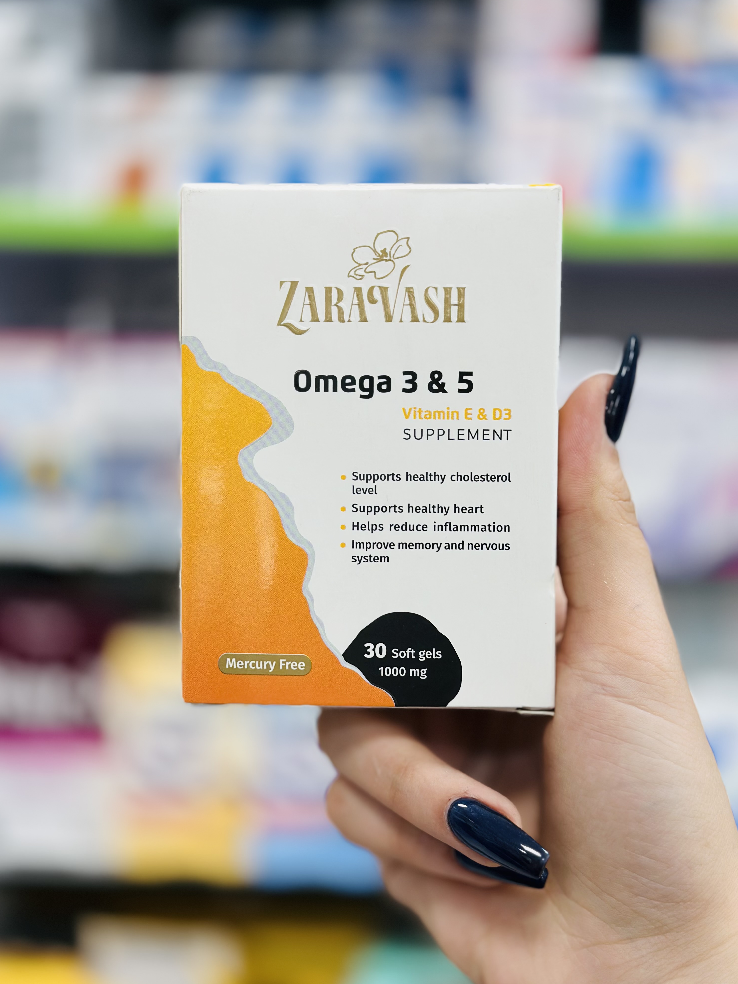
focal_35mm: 49
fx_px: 1393
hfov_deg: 29.7
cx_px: 366
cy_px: 487
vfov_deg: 38.9
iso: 80
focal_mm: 6.86
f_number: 1.78
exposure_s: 1/100
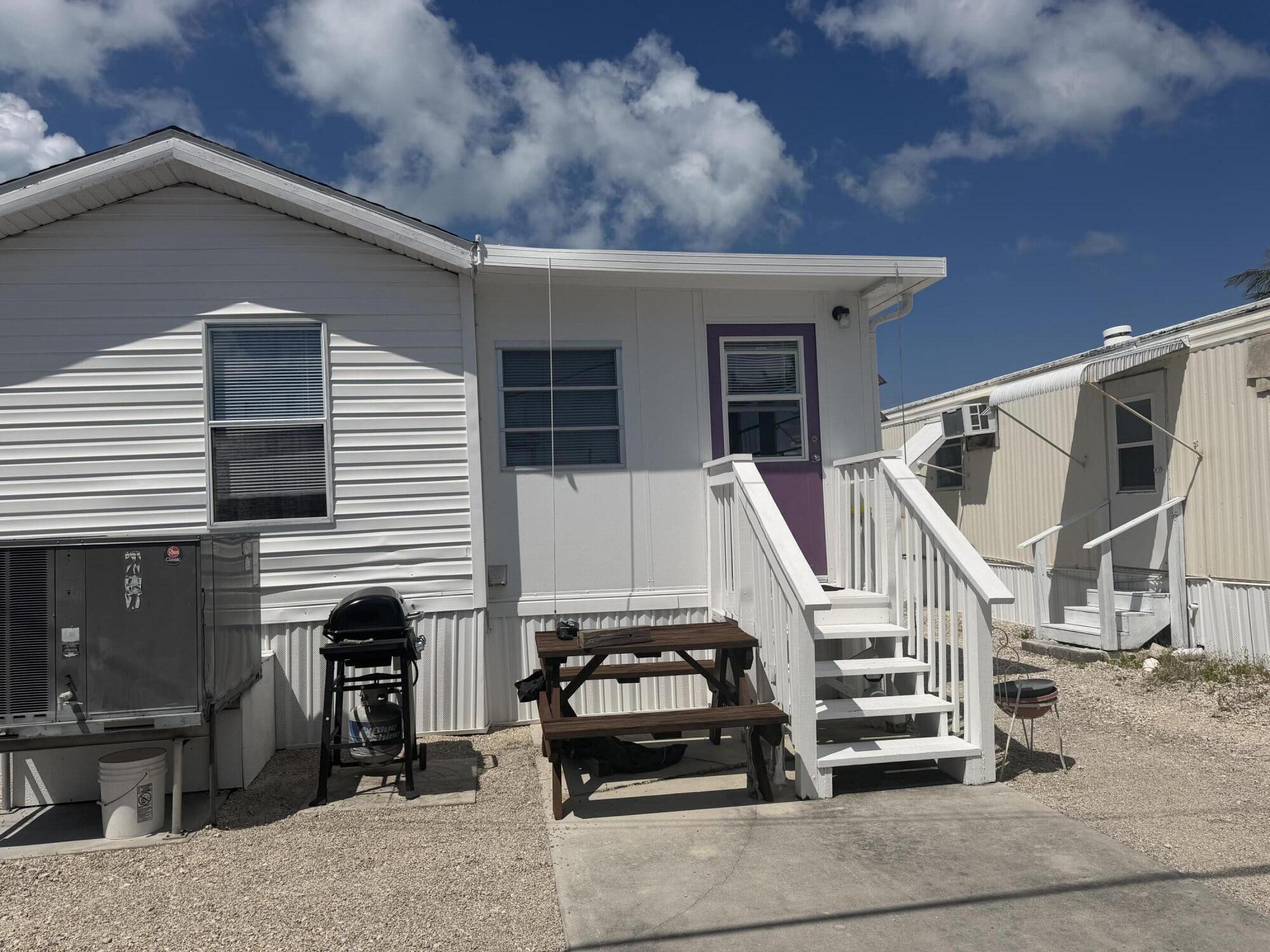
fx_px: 881
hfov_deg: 71.6
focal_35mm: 24
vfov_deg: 56.8
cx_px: 635
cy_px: 476
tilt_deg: +2.9
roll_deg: +2.0
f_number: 1.78
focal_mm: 6.76
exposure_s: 1/17544
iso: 100
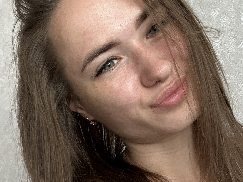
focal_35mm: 44
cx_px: 72
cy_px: 100
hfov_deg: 42.1
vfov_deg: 32.9
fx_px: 309
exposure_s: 1/60
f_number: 1.9
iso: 125
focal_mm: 2.69
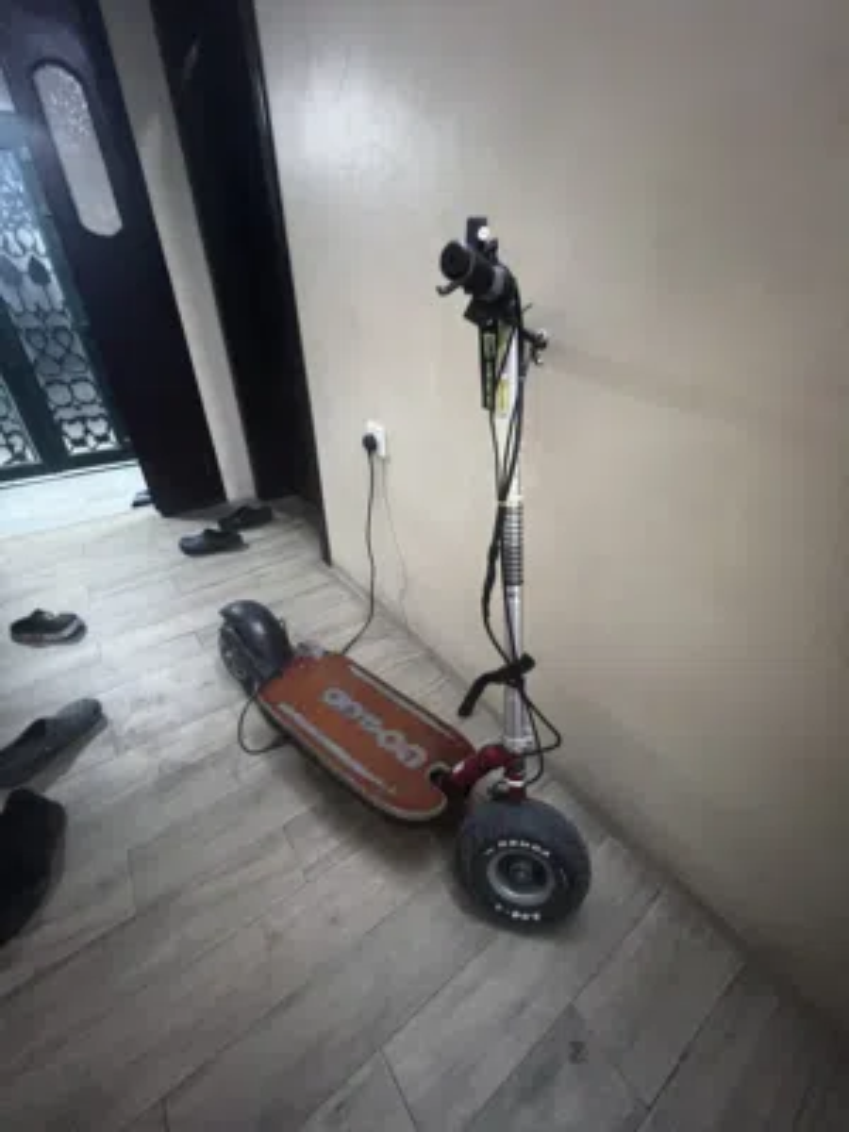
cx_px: 424
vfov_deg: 106.2
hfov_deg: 89.9
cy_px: 566
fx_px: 425
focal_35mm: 13
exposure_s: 1/34
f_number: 1.8
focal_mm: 1.57
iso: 800
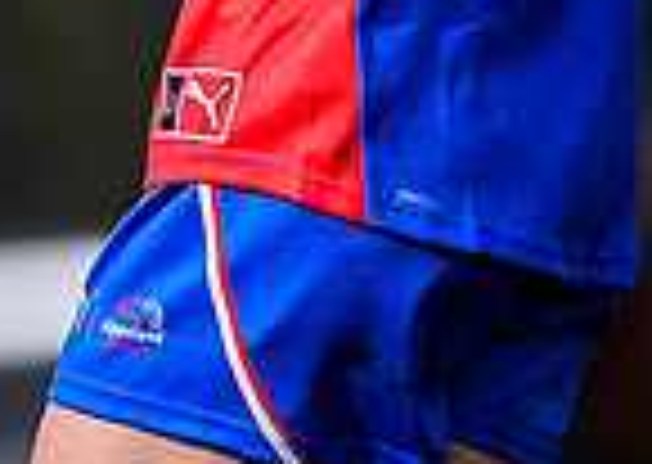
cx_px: -507
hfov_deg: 0.5
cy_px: -44
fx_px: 74578
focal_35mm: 4035
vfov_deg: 0.4
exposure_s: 1/1600
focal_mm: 500
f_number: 4
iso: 180
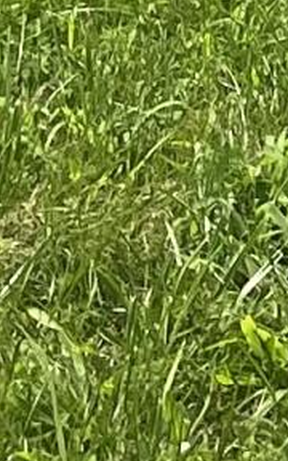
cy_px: -1068
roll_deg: +0.4
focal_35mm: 287
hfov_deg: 4.4
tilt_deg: +1.9
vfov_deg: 6.5
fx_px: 3604
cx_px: 939
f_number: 1.6
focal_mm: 4.2
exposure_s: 1/3125
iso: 32
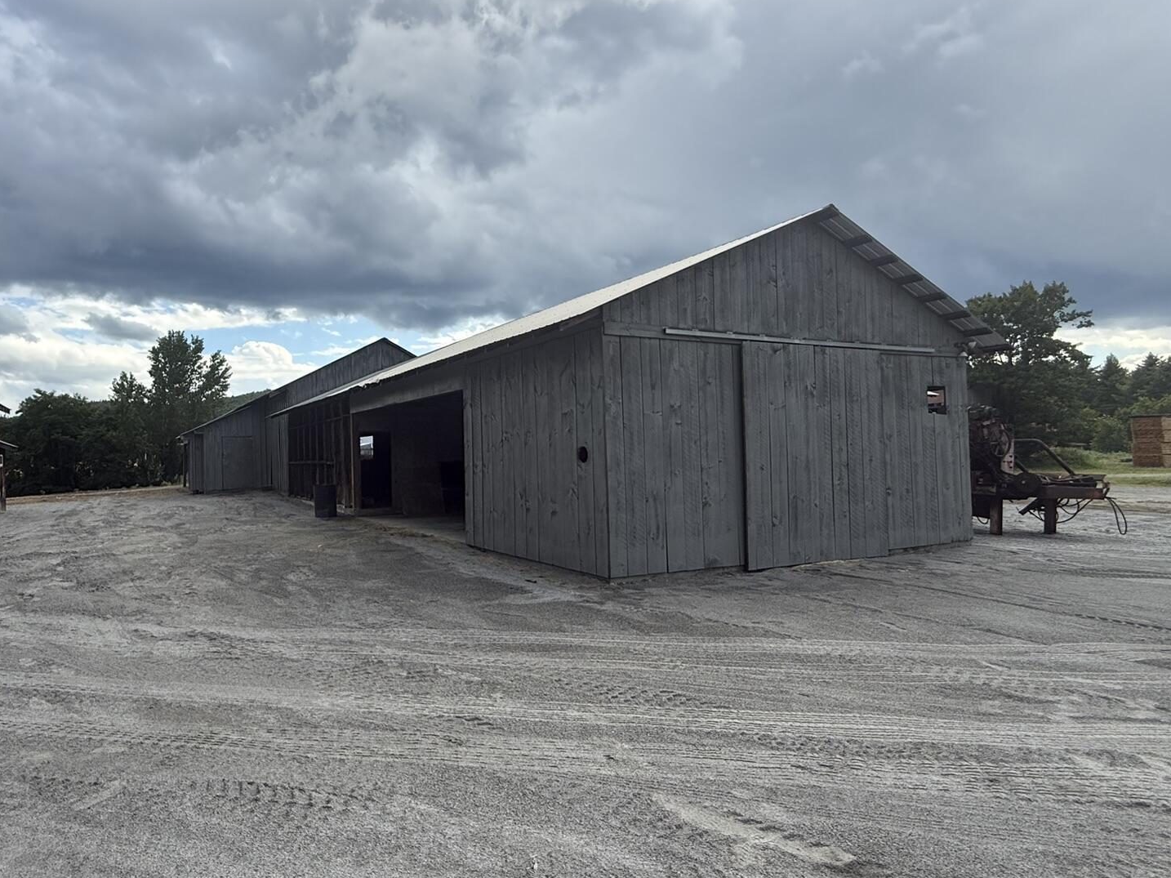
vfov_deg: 66.0
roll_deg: +0.9
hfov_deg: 79.4
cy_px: 435
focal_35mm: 20
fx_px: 676
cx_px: 402
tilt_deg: +2.8
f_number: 2.2
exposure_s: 1/1068
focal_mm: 2.22
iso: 50
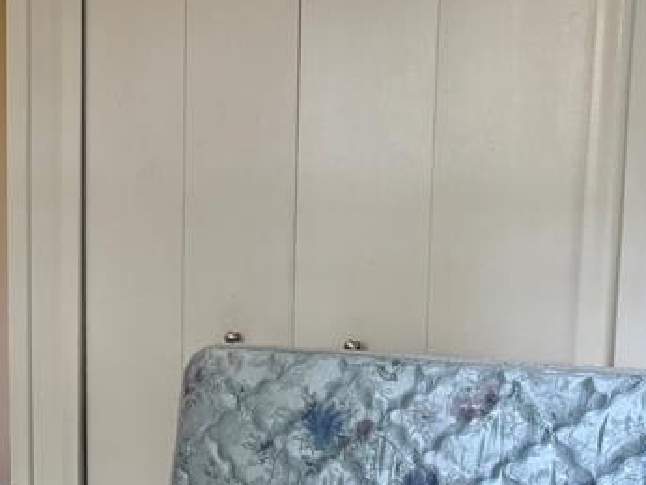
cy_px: 407
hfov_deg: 23.7
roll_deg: +3.3
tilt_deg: -8.9
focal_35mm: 71
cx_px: -222
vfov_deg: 20.4
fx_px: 1326
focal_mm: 6.76
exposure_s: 1/60
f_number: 1.78
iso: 200
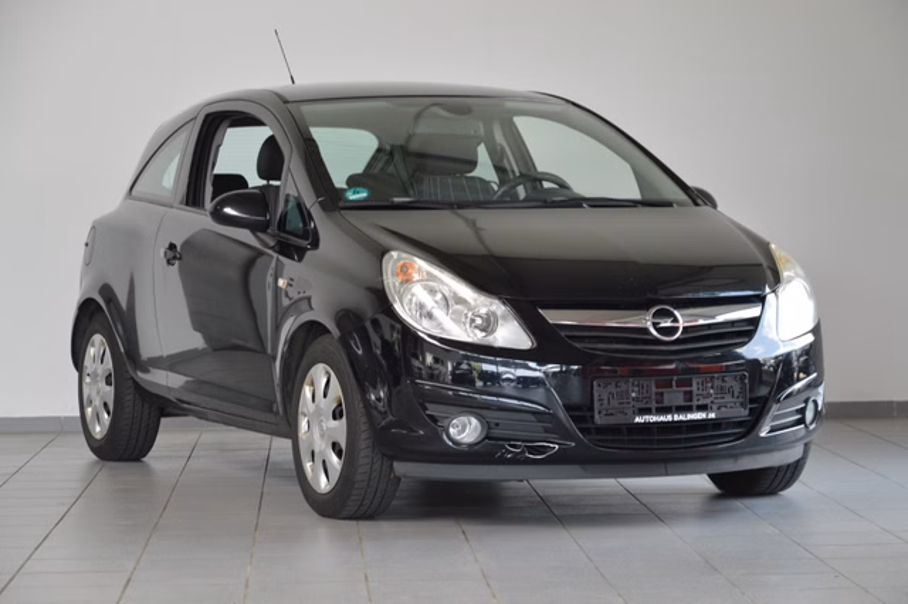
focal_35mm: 112
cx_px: 454
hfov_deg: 18.2
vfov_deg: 12.2
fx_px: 2836
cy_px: 302
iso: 500
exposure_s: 1/60
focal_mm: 75
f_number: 5.3
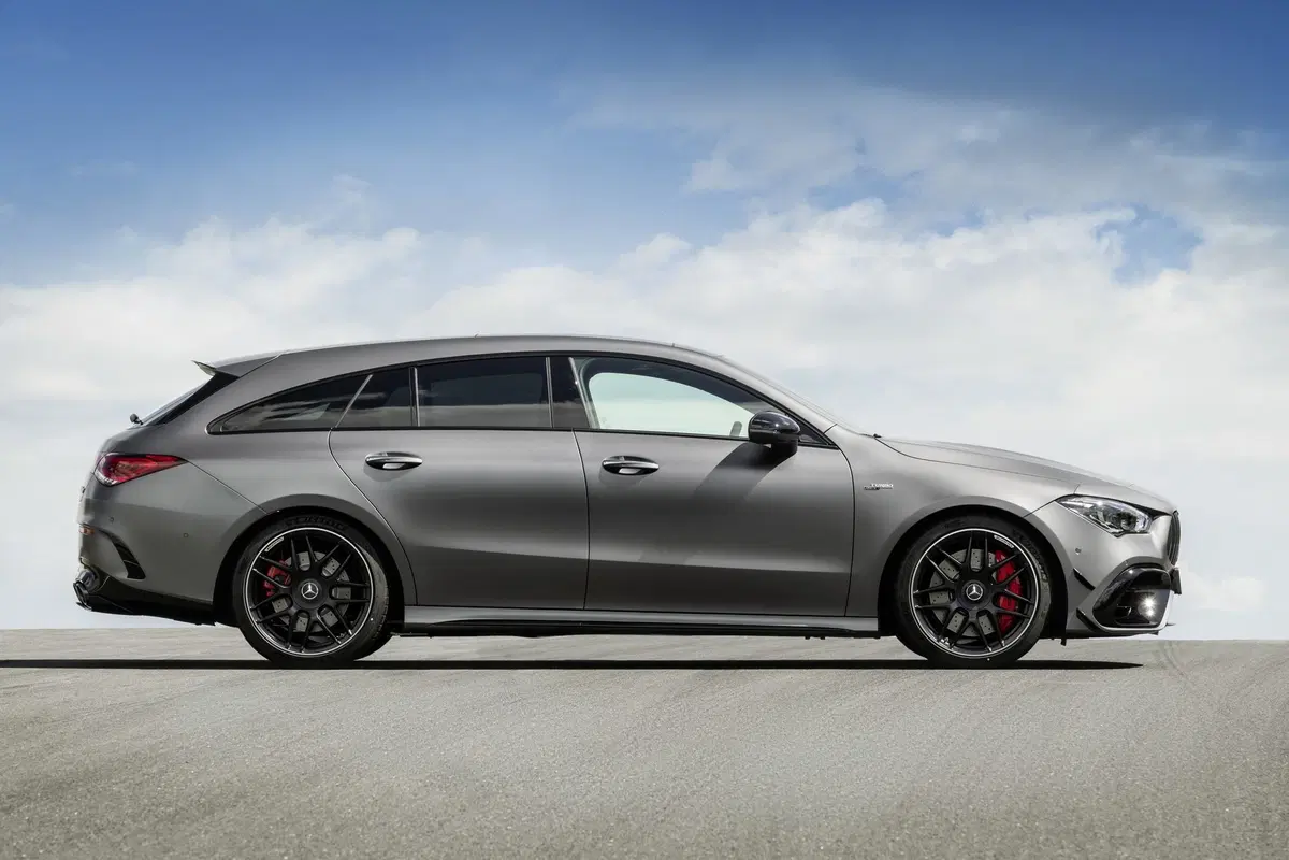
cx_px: 644
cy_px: 430
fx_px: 5800
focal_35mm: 162
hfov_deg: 12.7
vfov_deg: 8.5
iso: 100
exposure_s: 1/125
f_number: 11
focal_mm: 135
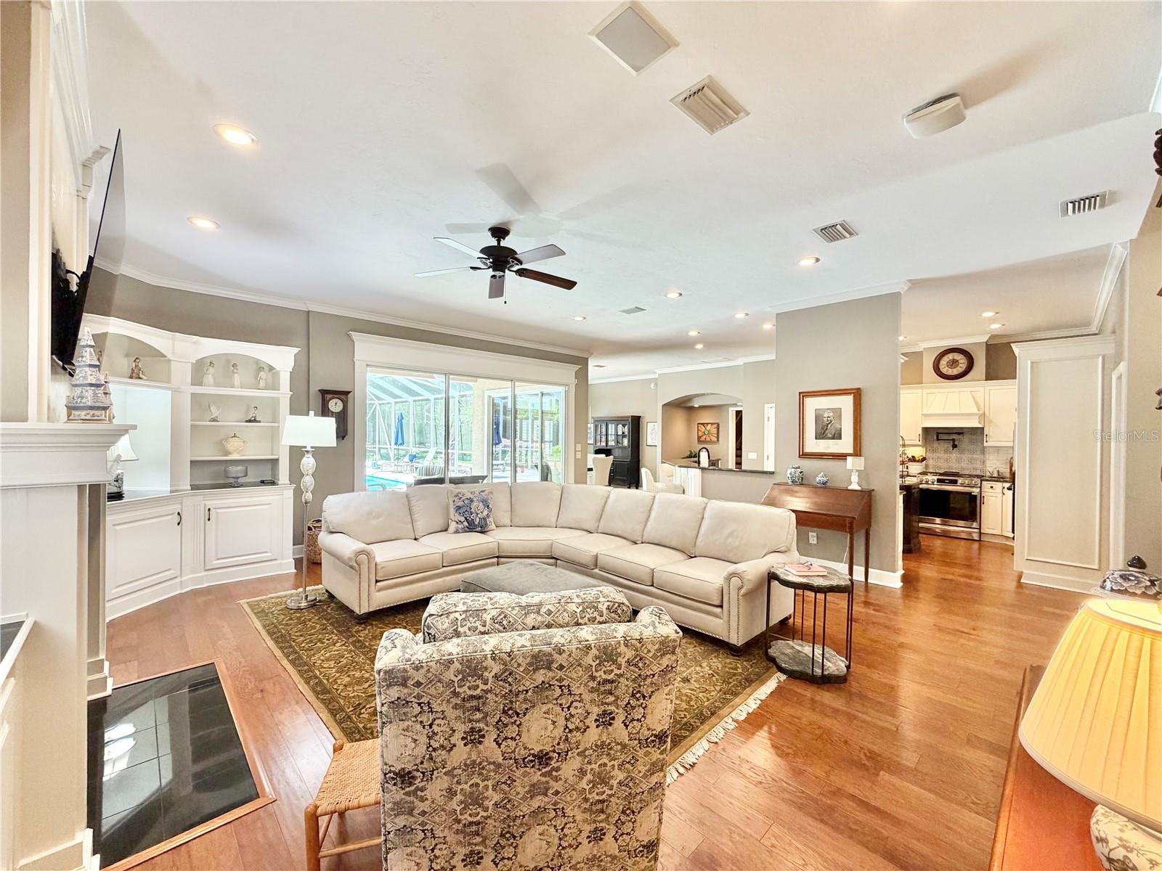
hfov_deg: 102.1
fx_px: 470
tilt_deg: -1.3
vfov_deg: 85.7
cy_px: 436
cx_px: 581
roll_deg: +0.1
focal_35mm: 14
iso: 200
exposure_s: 1/60
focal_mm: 2.22
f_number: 2.2
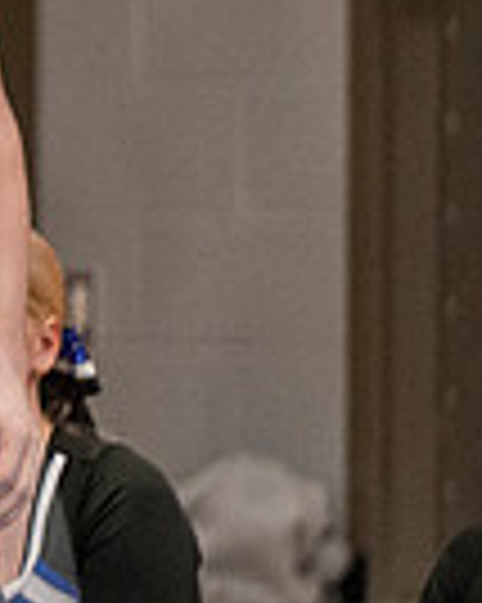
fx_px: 19744
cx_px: -844
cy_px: 1453
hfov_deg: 1.4
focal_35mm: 1106
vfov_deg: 1.7
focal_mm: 135
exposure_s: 1/1000
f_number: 2.8
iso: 3200
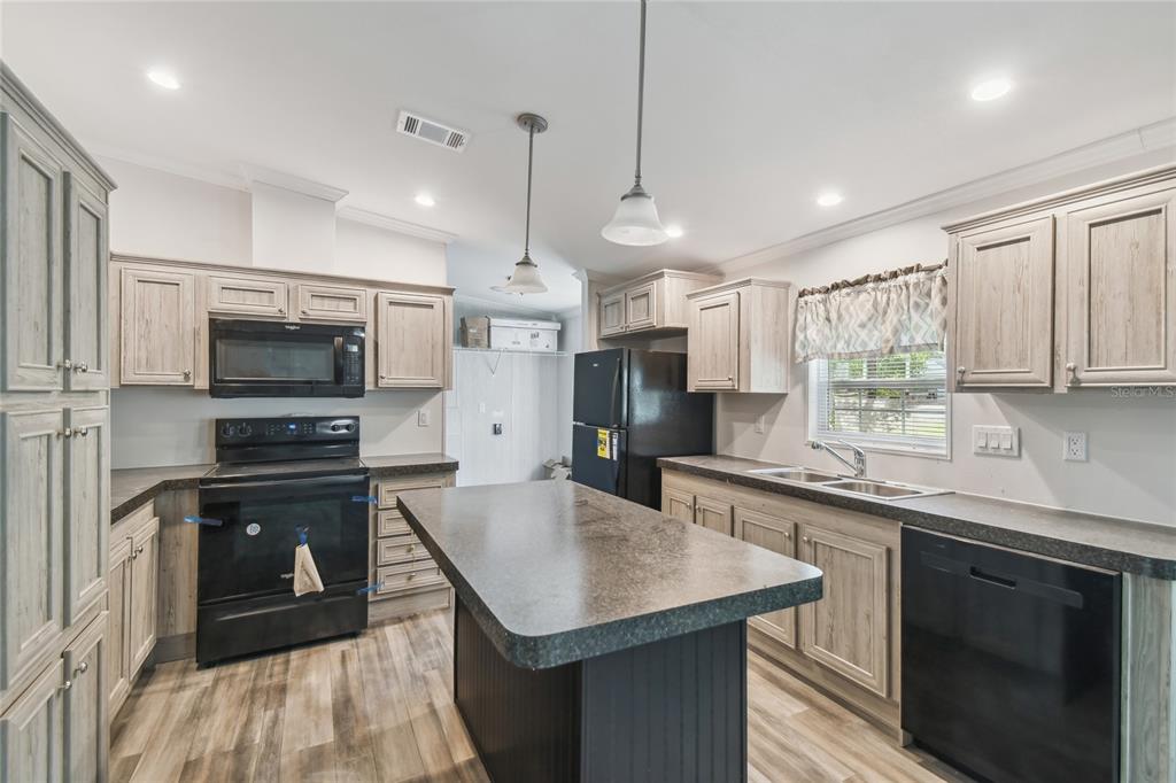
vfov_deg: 77.3
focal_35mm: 15
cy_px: 392
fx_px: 490
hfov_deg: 100.4
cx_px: 588
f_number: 7.1
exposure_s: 1/3.33
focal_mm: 10
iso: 100
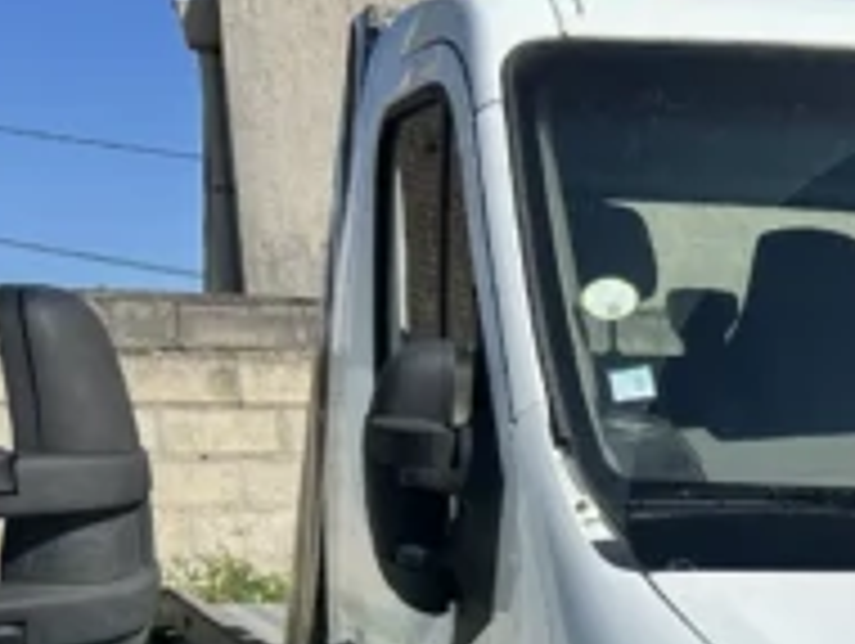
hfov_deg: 21.6
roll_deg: +1.1
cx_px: 1102
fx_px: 2028
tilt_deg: -10.0
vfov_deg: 17.1
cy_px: 811
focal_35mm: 82
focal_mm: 5.7
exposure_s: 1/7463
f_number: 1.5
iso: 50
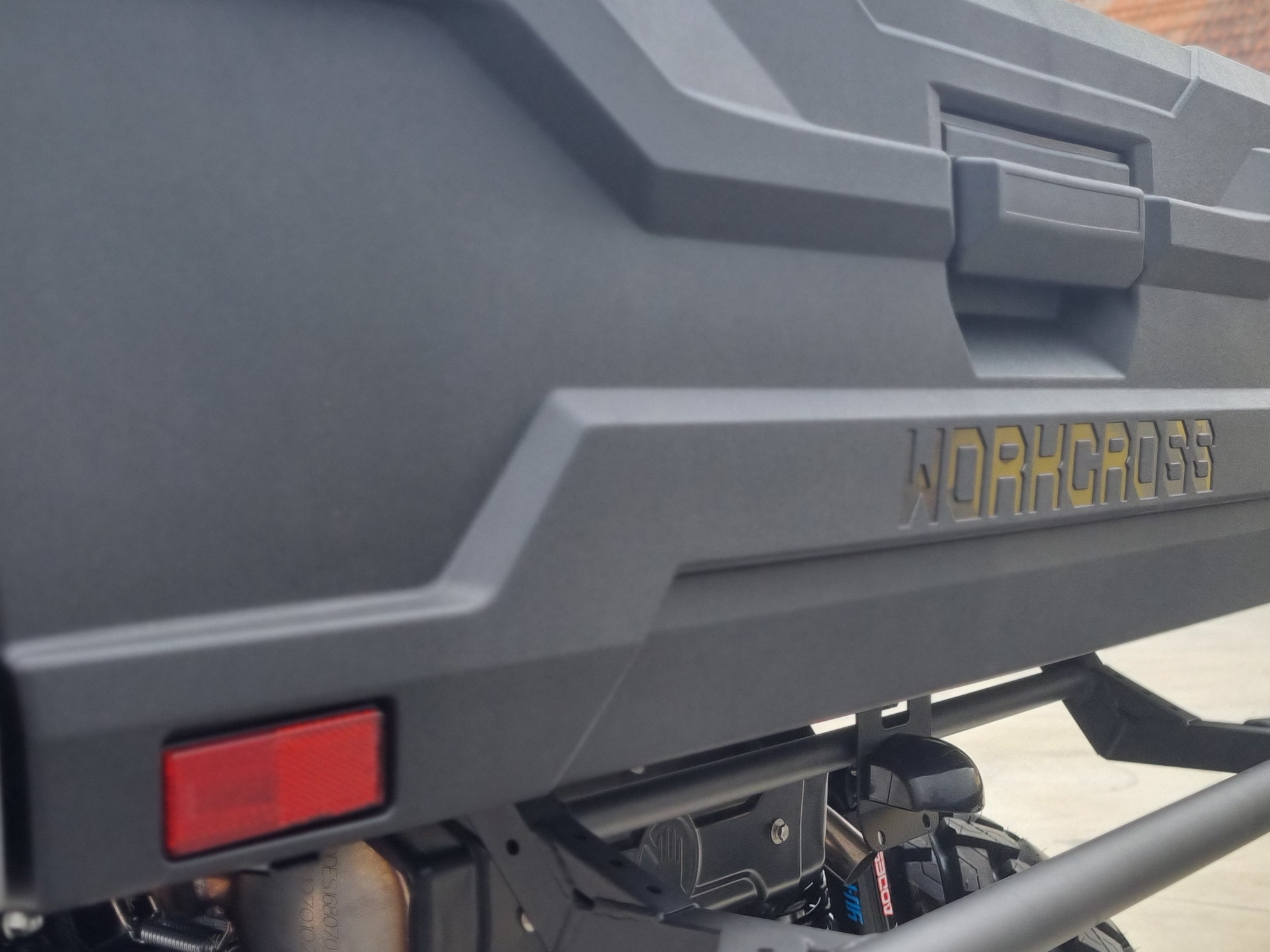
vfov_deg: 26.7
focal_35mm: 53
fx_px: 1944
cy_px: 842
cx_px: 543
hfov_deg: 36.1
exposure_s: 1/183
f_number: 1.8
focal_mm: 5.4
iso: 50
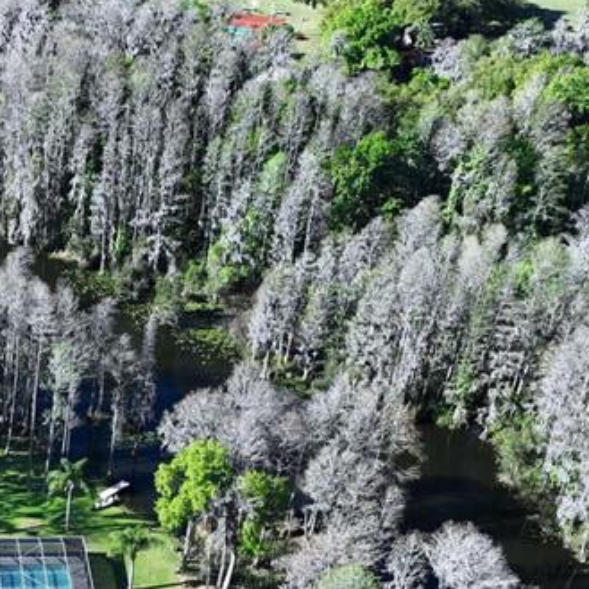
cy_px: 446
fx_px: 1271
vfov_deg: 25.8
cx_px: -95
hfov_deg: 24.0
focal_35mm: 66
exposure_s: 1/240
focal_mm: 12.29
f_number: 3.2
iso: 100
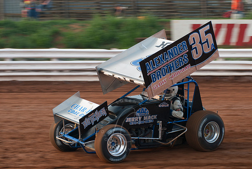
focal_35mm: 120
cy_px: 84
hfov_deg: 17.0
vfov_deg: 11.4
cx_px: 126
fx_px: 841
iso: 250
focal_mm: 80
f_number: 3.5
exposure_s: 1/400
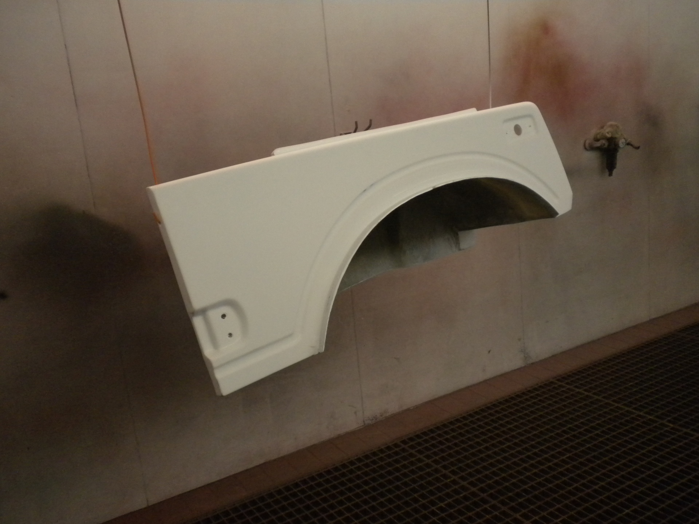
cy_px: 262
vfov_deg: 40.7
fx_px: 707
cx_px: 350
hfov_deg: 52.6
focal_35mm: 35
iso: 400
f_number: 3.1
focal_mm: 6.3
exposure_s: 1/330
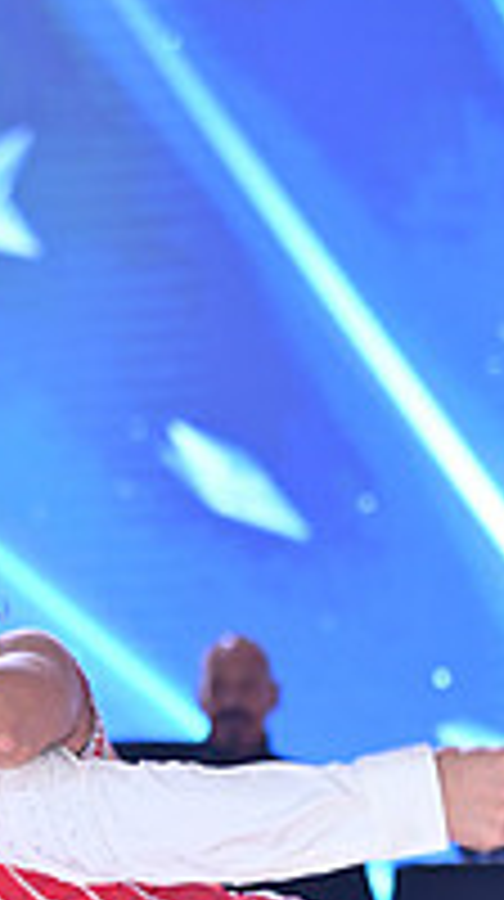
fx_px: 8701
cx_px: -97
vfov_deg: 5.9
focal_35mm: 365
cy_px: 1210
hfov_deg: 3.3
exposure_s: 1/200
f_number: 10
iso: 1250
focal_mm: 120
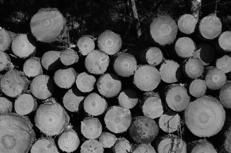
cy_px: 76
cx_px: 116
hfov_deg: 37.9
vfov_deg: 25.7
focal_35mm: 52
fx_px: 336
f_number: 5
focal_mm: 35
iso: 400
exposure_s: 1/3200
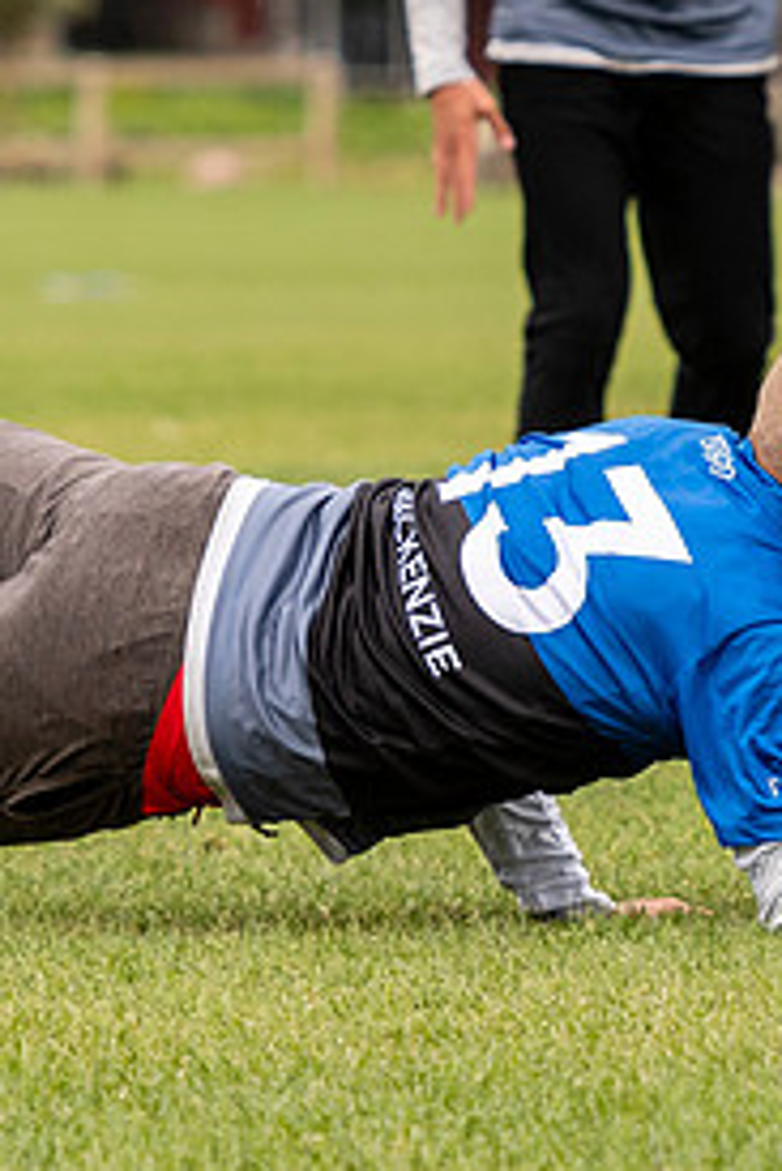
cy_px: 378
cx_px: 710
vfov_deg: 2.9
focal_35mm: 706
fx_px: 22973
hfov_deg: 1.9
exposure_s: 1/1250
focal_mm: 140
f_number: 4
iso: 360
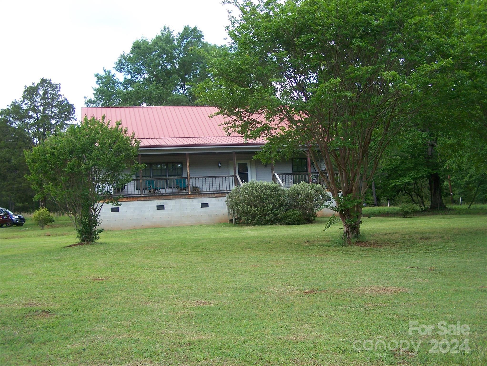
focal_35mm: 38
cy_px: 183
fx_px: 535
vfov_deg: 37.8
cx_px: 244
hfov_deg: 48.9
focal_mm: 6.3
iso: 80
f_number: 2.8
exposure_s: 1/200
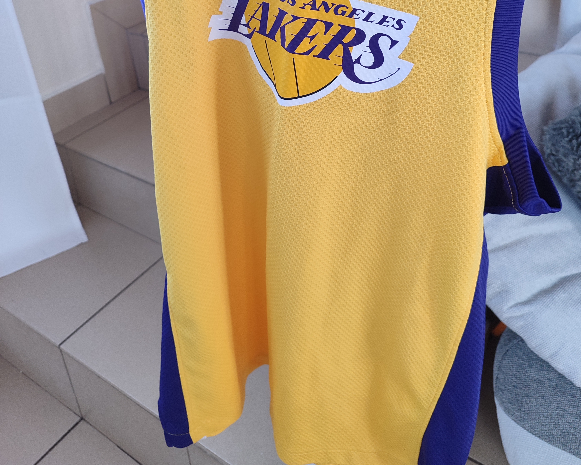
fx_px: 567
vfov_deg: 42.5
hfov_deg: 54.2
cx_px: 294
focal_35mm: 33
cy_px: 93
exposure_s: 1/50
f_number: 1.89
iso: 618
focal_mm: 5.95
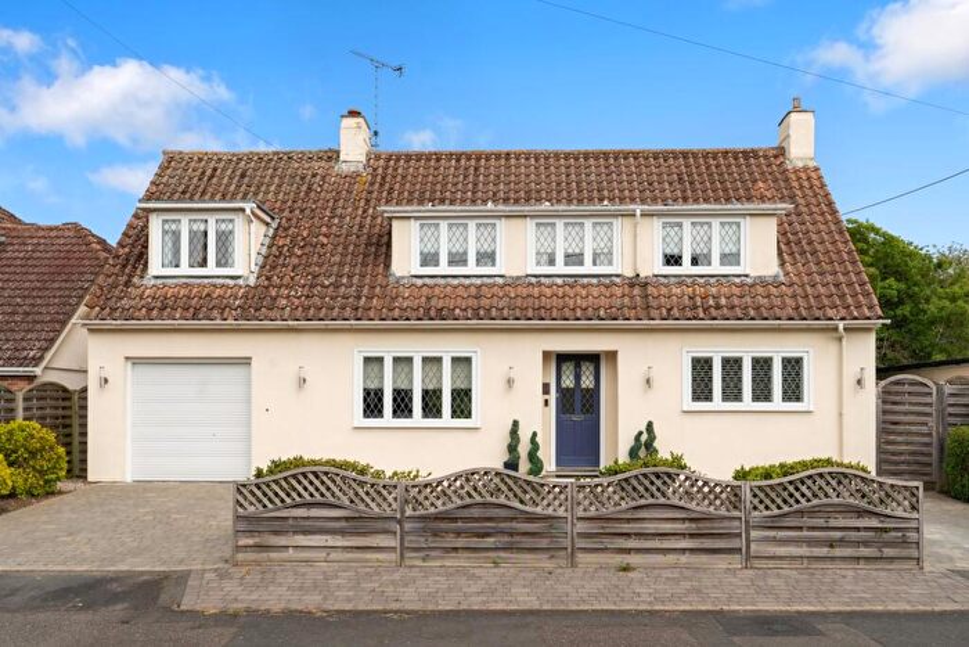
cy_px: 324
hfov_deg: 57.2
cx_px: 484
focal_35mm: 33
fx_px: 888
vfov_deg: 40.0
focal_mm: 33
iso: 400
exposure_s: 1/250
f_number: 7.1
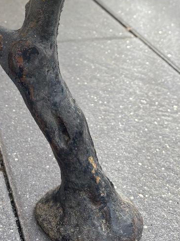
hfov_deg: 22.7
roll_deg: -2.2
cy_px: 0
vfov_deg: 28.4
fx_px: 444
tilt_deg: -18.8
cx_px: 45
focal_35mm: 64
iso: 50
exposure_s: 1/517
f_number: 1.6
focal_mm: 5.96
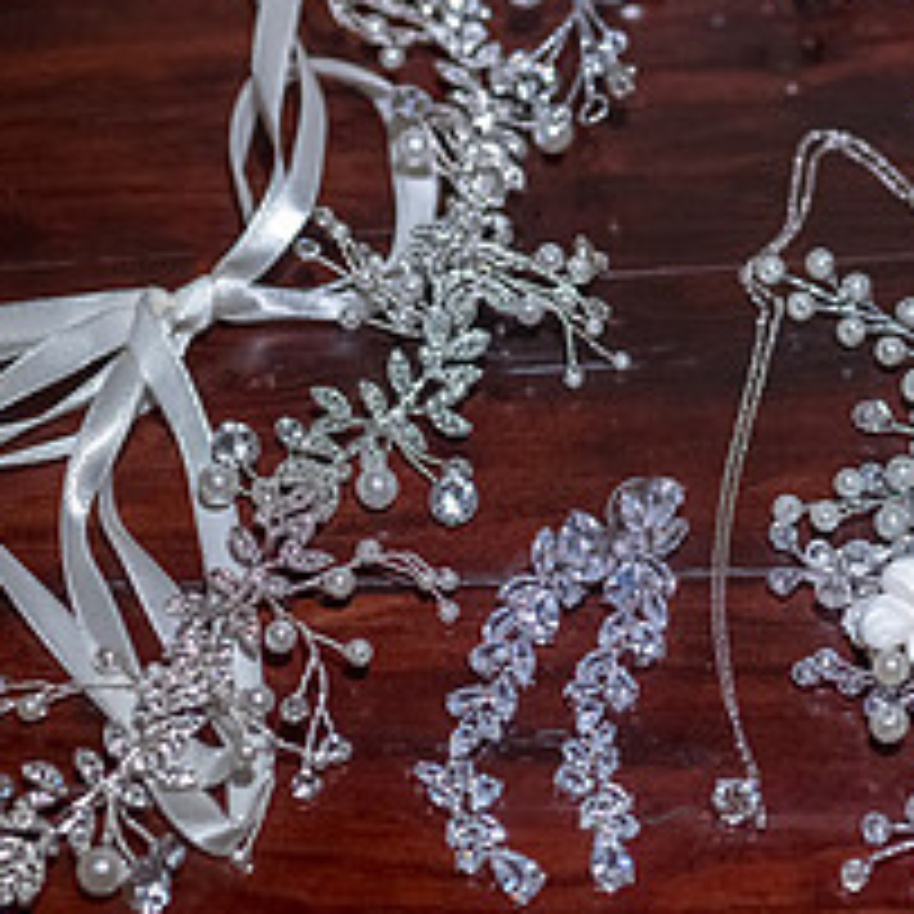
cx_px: 662
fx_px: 2539
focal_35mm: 85
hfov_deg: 20.3
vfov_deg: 20.4
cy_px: 484
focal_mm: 35
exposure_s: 1/160
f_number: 3.2
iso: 1250
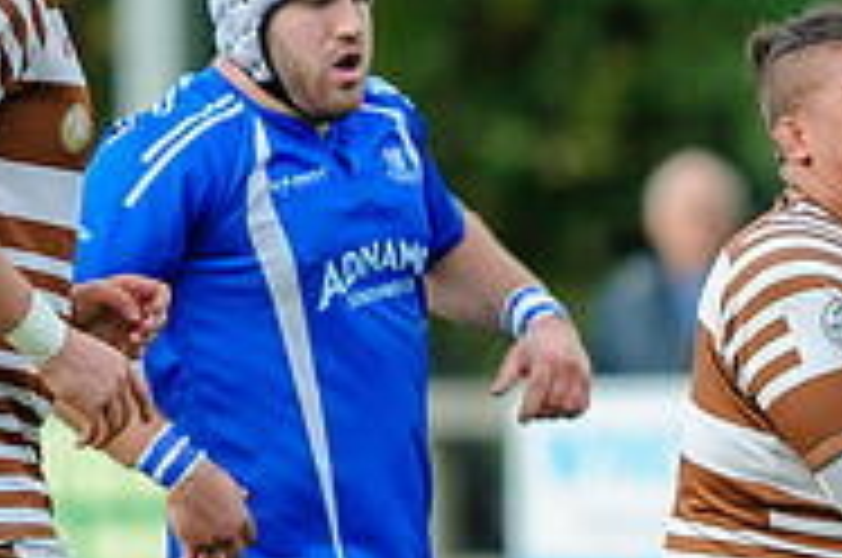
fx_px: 42098
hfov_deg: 1.1
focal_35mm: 1803
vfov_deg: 0.8
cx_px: 1264
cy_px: 818
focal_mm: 420
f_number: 4.8
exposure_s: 1/1500
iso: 1800
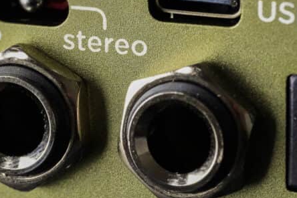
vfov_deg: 5.7
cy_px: 145
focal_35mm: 242
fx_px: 1996
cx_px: 197
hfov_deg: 8.5
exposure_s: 1/125
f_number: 11
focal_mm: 105
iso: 16000
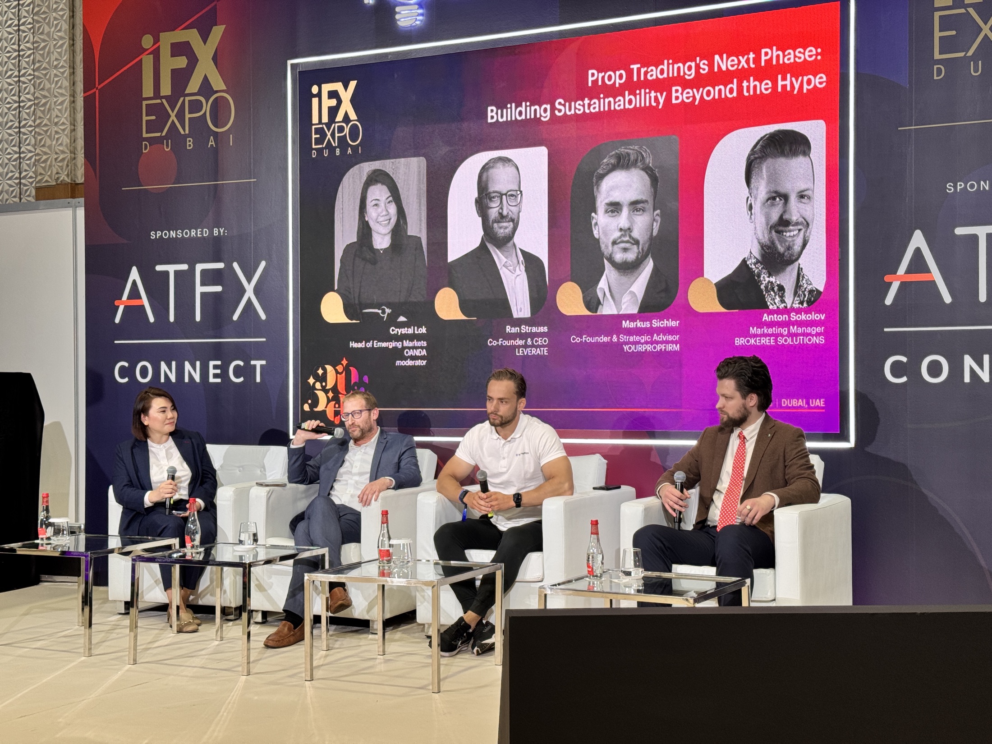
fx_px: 1376
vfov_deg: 30.3
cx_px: 496
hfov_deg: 39.7
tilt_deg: +0.7
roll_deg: +0.3
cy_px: 372
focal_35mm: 48
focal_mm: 6.76
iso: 64
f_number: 1.78
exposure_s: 1/110
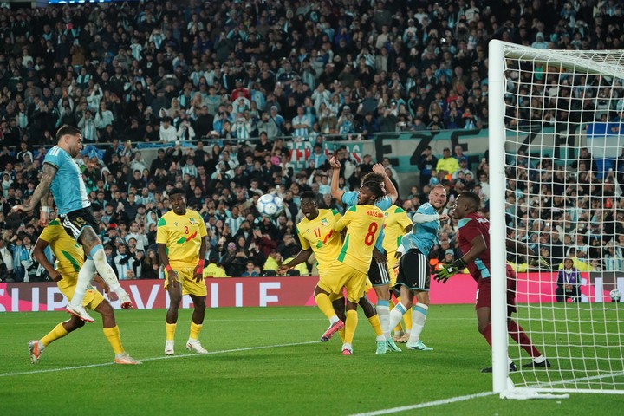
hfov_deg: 10.3
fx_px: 3466
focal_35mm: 200
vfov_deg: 6.9
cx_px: 312
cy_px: 208
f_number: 6.3
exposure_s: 1/1000
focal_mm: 200
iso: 6400
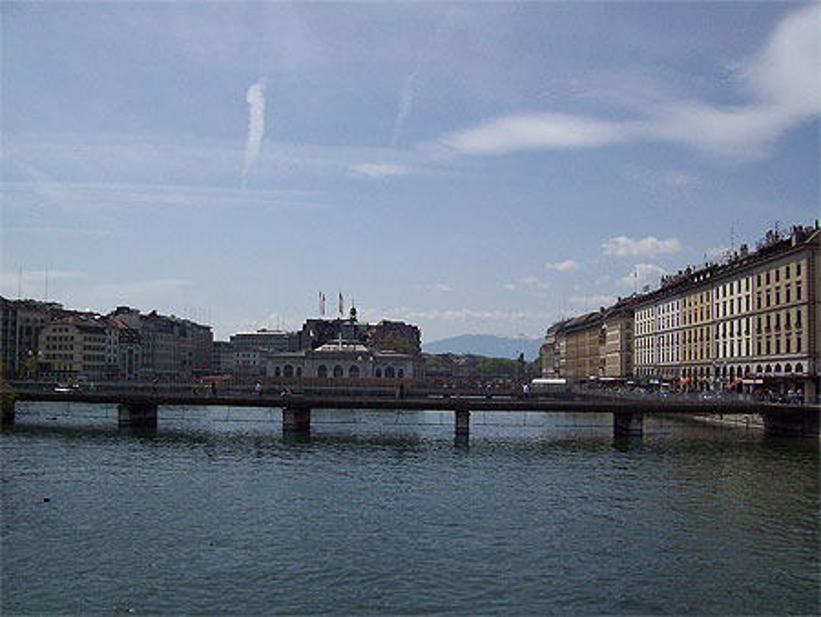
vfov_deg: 39.7
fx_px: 854
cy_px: 308
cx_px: 410
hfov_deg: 51.3
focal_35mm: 36
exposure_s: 1/1399
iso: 80
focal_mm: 6
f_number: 4.8
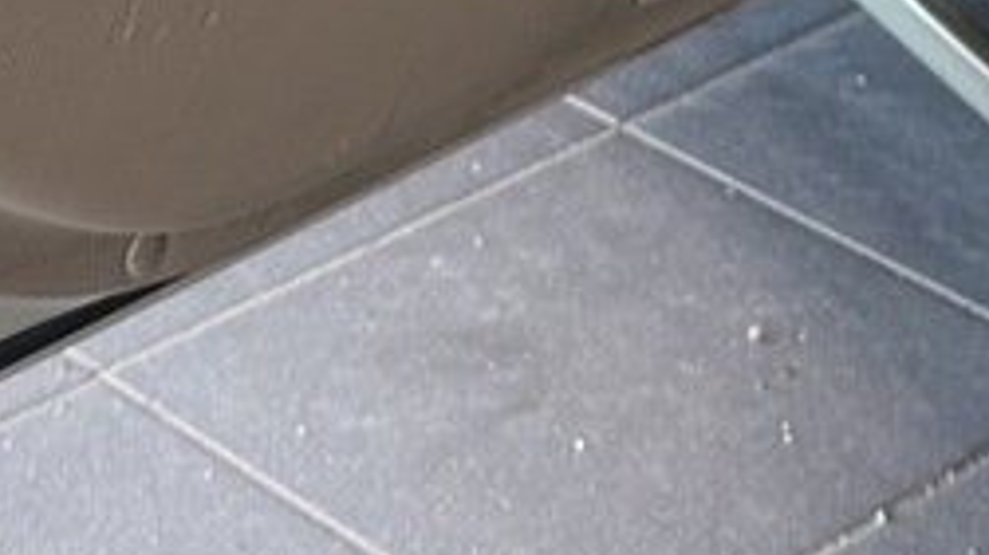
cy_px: -1201
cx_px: 772
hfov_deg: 14.3
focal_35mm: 150
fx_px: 3932
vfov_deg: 7.1
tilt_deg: -9.2
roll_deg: -0.9
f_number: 1.78
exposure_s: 1/121
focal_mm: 6.76
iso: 125
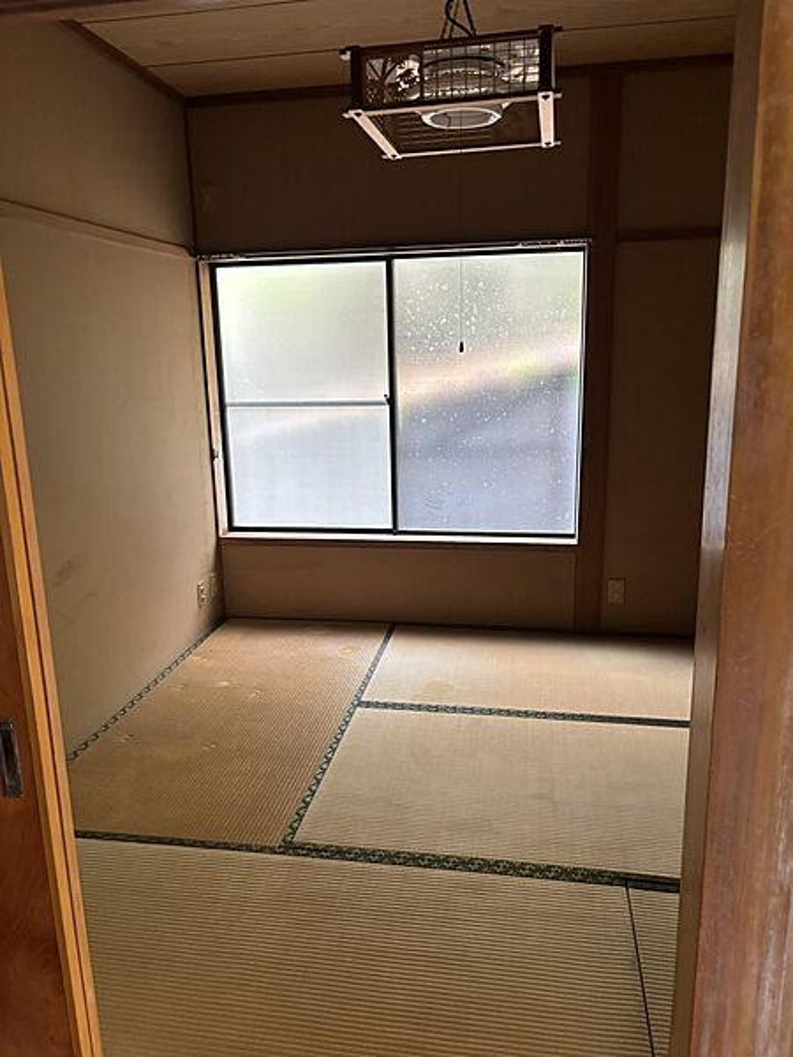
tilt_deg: -14.7
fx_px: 794
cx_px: 396
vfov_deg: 67.3
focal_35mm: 26
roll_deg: +0.2
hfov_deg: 53.1
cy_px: 528
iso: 320
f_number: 1.6
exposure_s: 1/60
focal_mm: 5.96
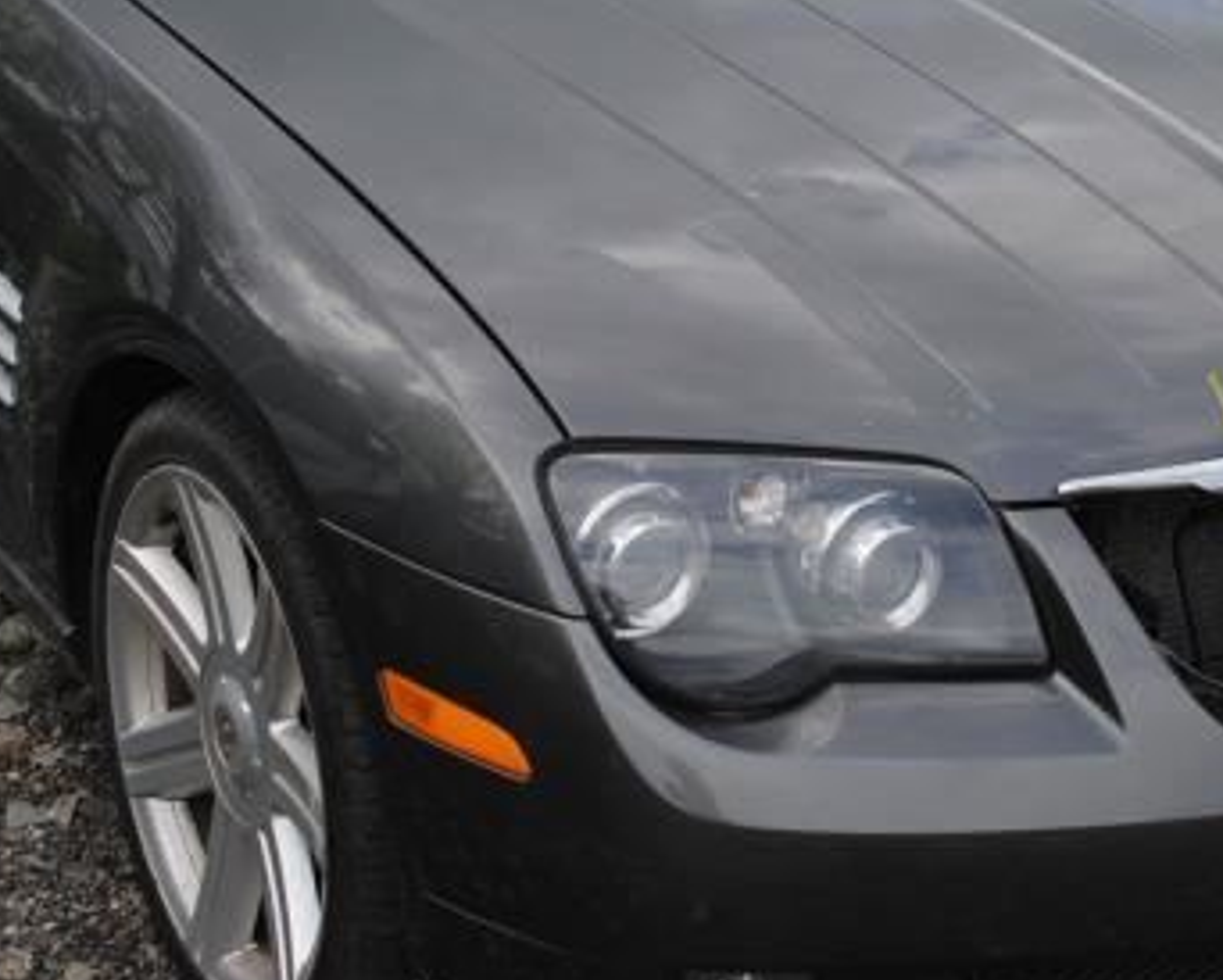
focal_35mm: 79
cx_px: 629
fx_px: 2861
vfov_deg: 19.3
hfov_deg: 24.1
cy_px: 238
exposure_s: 1/200
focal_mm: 24
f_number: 7.1
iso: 100
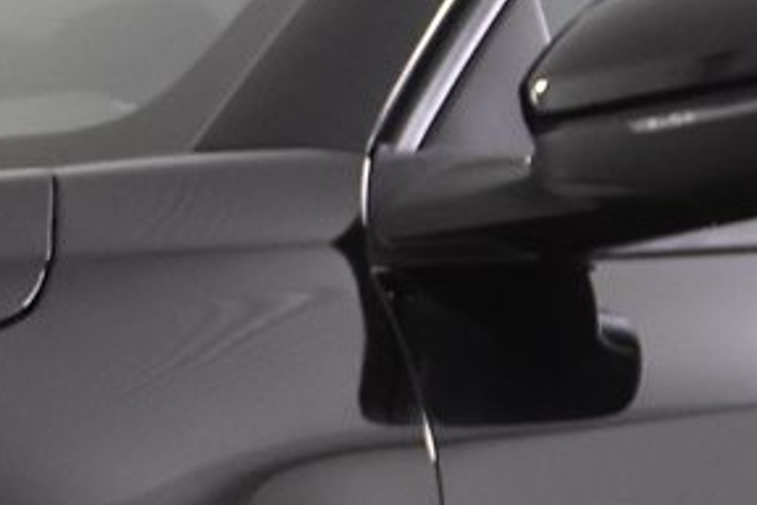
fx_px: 5046
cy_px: 1039
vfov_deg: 5.6
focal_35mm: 240
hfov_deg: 8.4
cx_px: -310
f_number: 3.5
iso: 1600
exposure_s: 1/50
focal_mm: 24
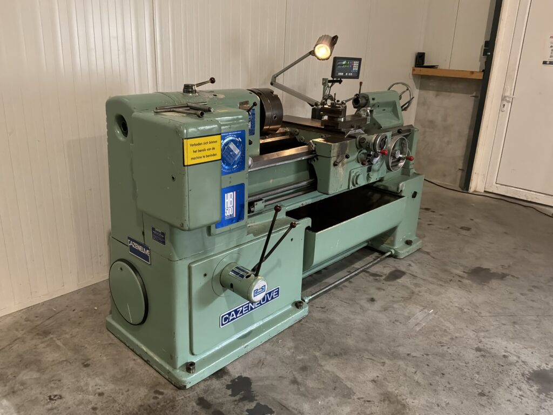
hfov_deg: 63.4
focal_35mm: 28
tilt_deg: -19.6
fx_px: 447
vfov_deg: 49.7
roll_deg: -1.5
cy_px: 208
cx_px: 276
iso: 200
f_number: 1.8
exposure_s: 1/50
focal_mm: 3
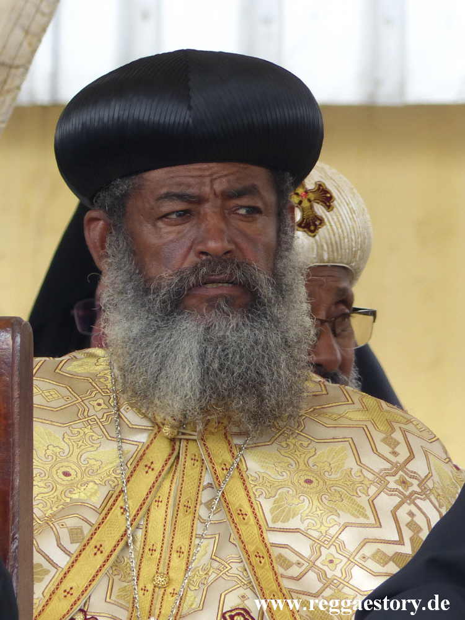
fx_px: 10514
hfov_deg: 2.5
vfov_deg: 3.4
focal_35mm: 587
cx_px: 232
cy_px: 310
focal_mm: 105.6
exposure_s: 1/125
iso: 125
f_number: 4
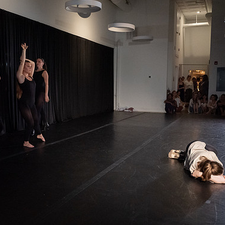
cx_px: 92
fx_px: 294
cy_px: 112
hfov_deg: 41.7
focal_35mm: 40
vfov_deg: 41.9
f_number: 4.5
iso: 6400
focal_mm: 28
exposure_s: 1/400
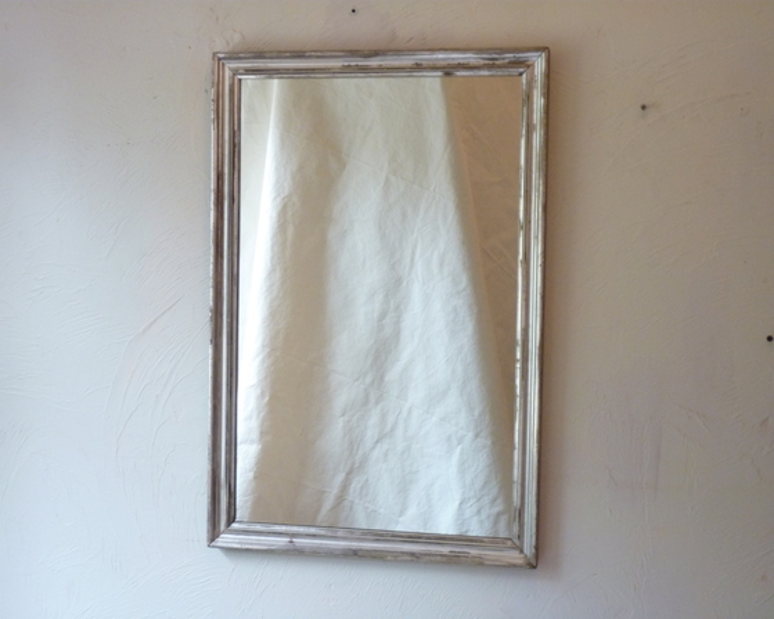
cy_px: 310
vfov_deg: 23.1
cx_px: 360
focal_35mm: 66
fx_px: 1512
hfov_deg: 28.7
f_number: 4
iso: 250
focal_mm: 10.3
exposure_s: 1/40
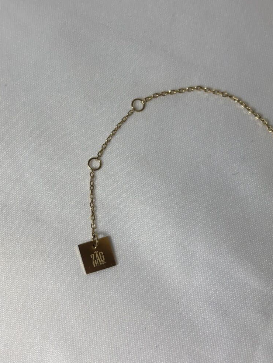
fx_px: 568
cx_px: 140
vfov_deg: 35.5
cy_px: 184
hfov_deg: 27.0
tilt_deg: -74.8
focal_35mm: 54
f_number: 1.6
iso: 32
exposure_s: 1/349
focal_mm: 5.96
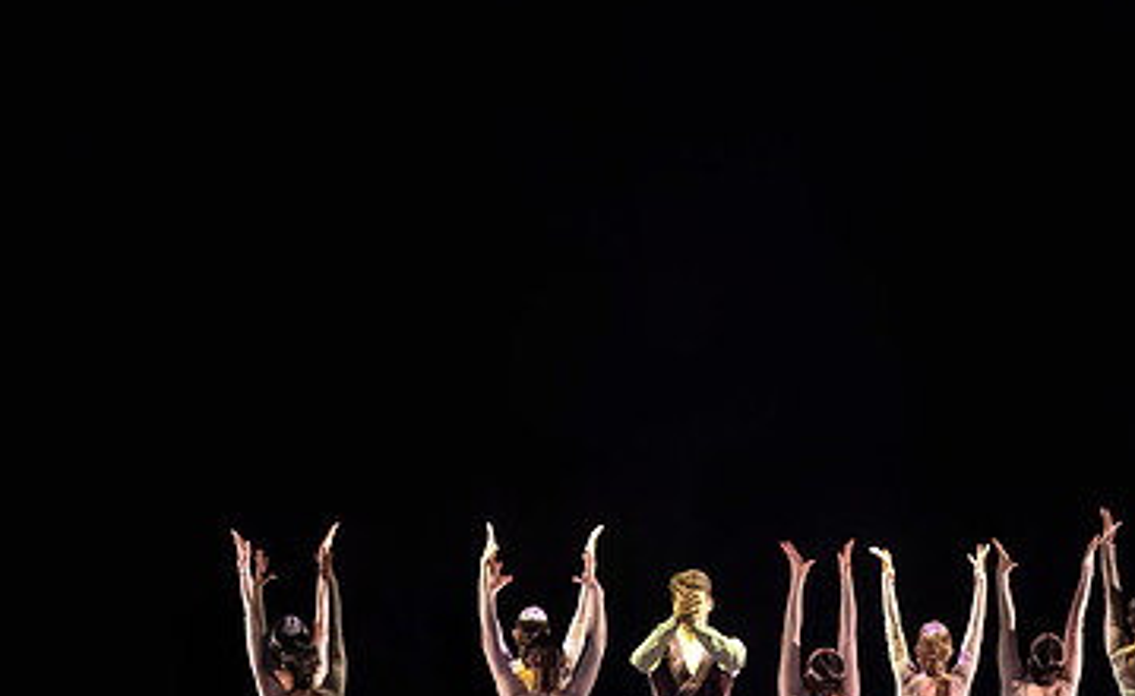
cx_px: 584
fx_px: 8029
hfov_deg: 8.1
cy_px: 496
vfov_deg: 5.0
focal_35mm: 261
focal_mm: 100
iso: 10000
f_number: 5.6
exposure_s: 1/400
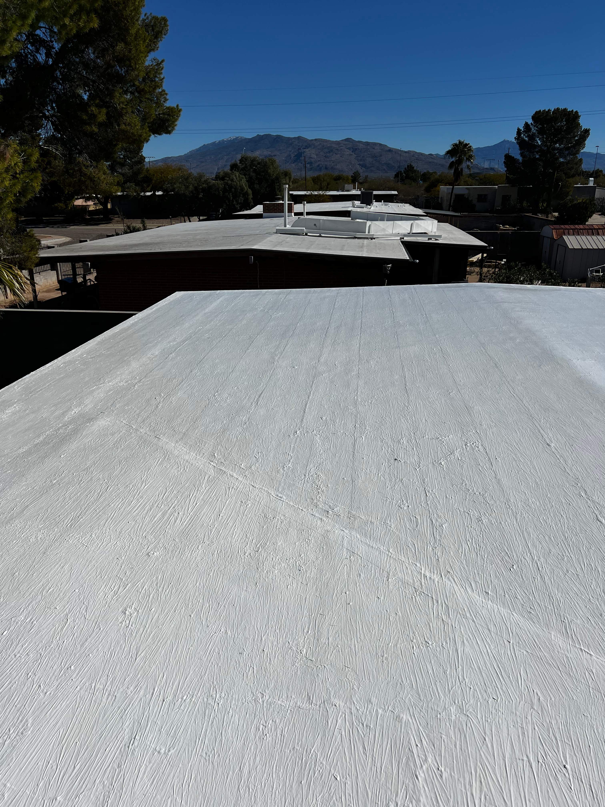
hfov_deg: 53.1
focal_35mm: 26
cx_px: 302
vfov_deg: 67.3
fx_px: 606
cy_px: 404
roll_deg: +0.1
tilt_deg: -19.1
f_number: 1.5
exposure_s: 1/16393
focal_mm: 5.7
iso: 50
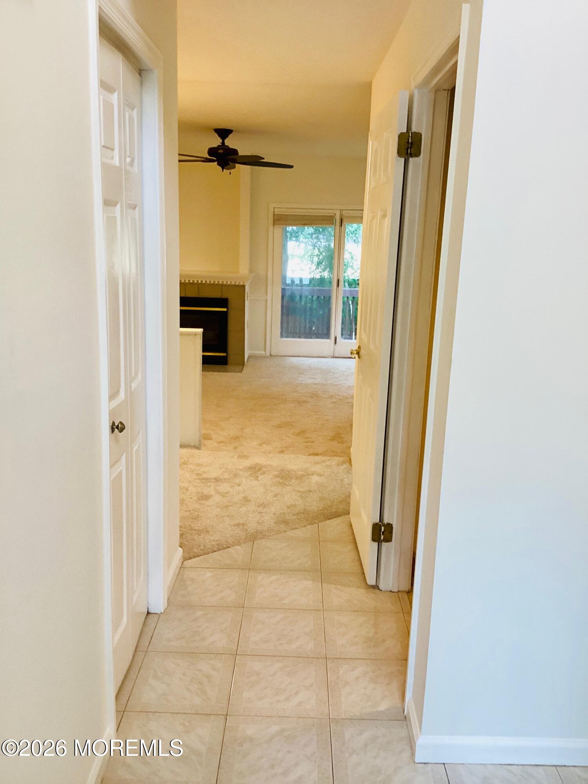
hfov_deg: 45.4
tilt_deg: -12.8
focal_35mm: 31
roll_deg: -1.9
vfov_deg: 58.4
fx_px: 702
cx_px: 294
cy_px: 392
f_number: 2.4
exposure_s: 1/60
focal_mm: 3.3
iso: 160
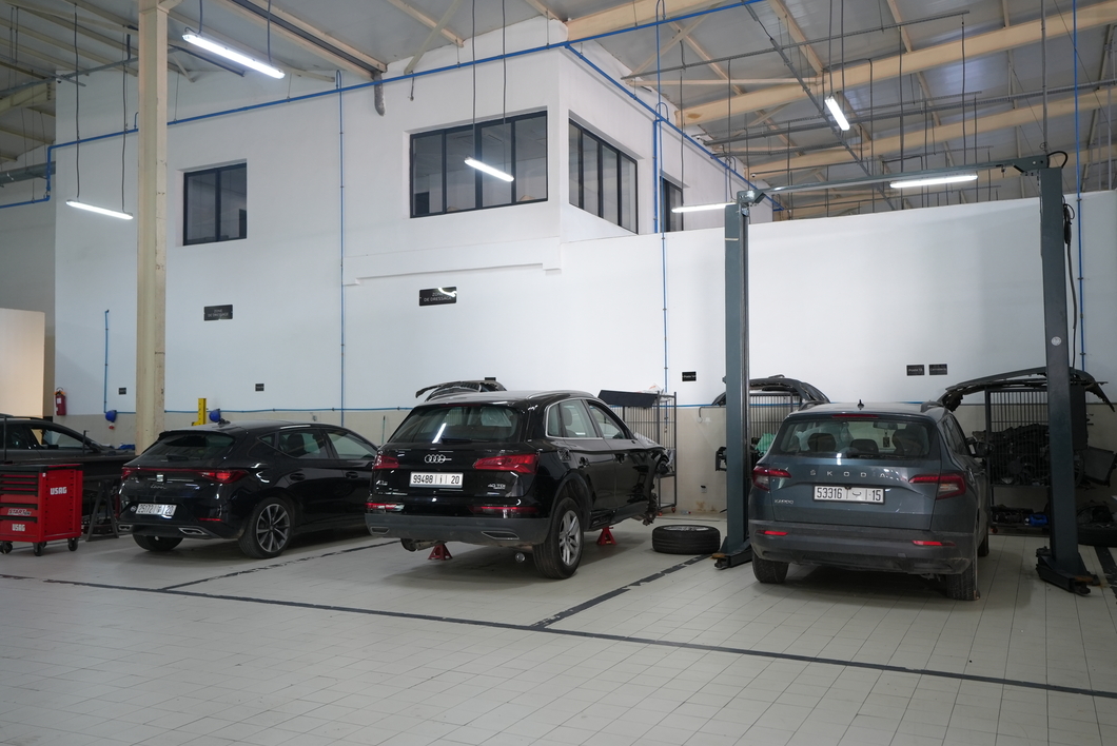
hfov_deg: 60.3
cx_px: 558
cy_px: 373
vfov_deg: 42.4
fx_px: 962
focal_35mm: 31
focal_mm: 31
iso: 2000
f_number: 2.8
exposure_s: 1/125
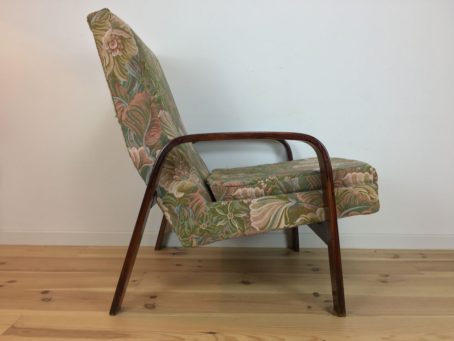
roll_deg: -0.7
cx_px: 227
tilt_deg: -4.1
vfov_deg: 48.2
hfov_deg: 61.7
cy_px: 170
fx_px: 380
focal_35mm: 29
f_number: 2.2
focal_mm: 4.15
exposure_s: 1/33
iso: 32
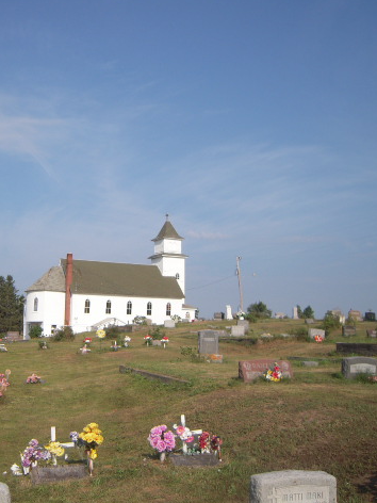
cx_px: 117
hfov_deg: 37.2
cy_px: 250
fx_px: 552
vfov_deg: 49.0
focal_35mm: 38
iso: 100
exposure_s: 1/500
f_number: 5.4
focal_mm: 5
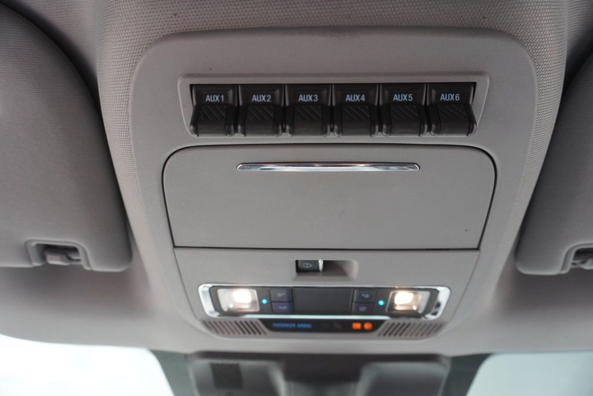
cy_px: 198
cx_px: 296
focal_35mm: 24
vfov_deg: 53.2
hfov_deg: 73.7
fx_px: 396
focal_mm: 16
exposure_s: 1/60
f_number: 4
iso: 640
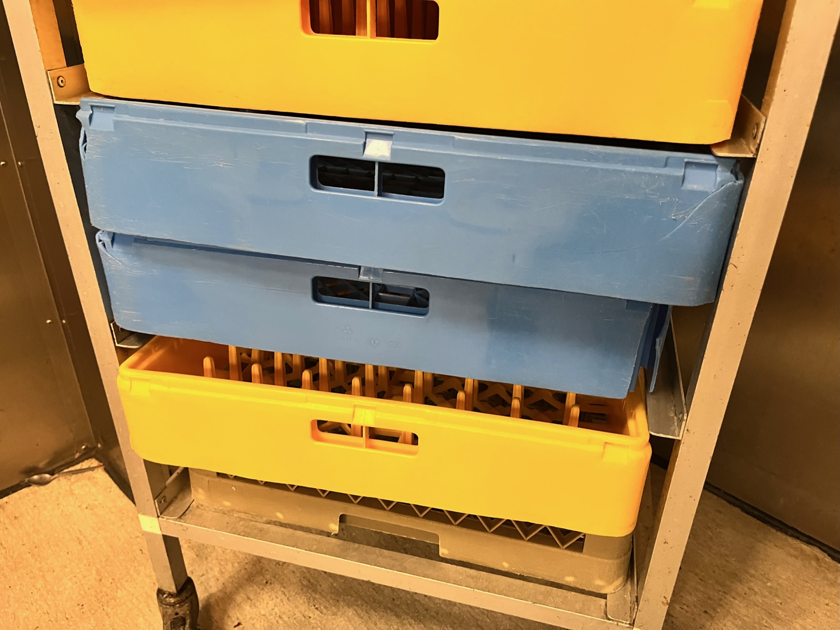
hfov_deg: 67.3
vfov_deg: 53.0
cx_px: 420
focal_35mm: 26
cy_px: 315
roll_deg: -0.5
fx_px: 631
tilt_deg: -29.3
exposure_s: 1/33
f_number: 1.6
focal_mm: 5.1
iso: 500
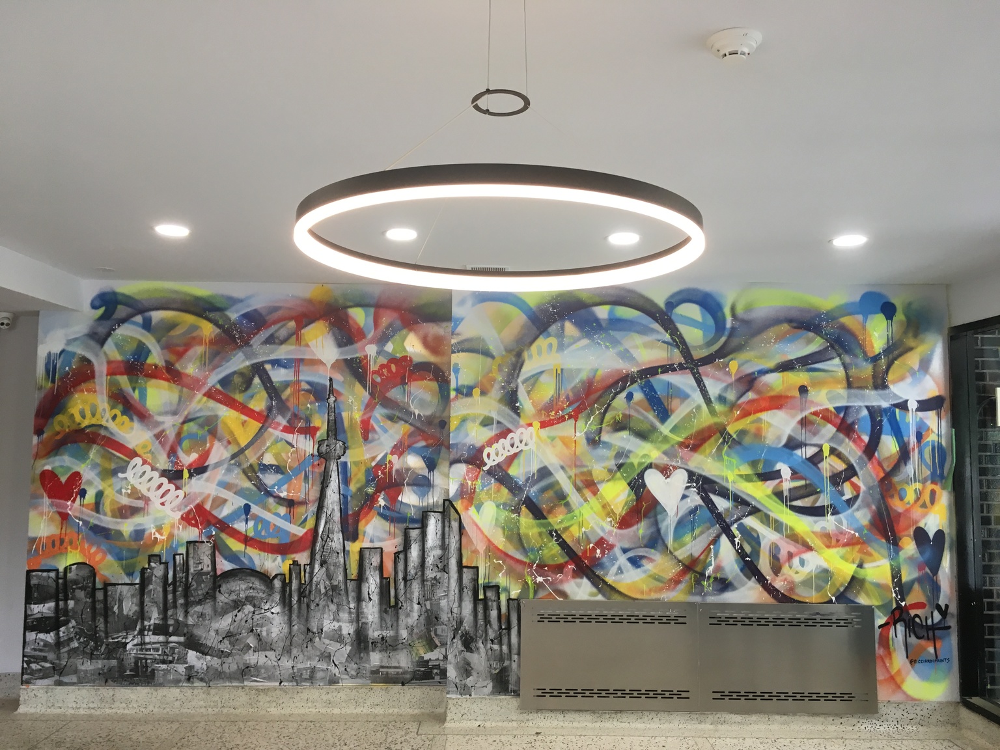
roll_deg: +0.0
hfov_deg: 61.7
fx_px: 838
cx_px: 500
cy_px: 375
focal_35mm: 29
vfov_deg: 48.2
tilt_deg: +3.8
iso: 32
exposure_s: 1/30
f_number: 2.2
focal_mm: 4.15
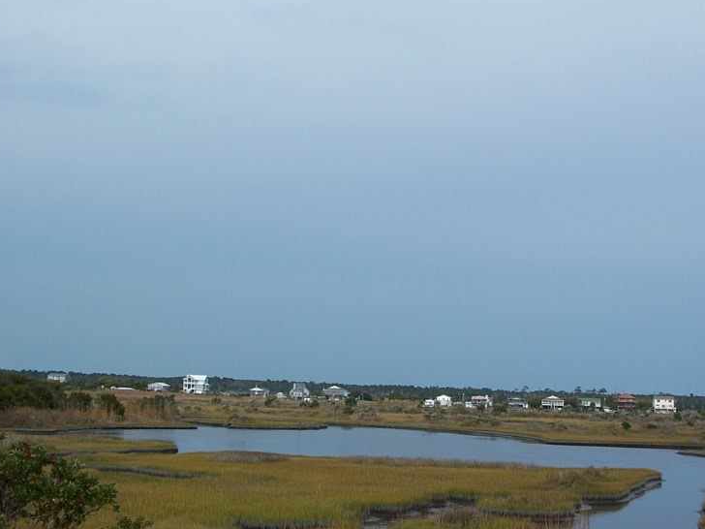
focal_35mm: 61
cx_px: 380
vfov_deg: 24.0
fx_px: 1242
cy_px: 299
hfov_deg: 31.7
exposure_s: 1/800
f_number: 4
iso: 64
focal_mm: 7.8
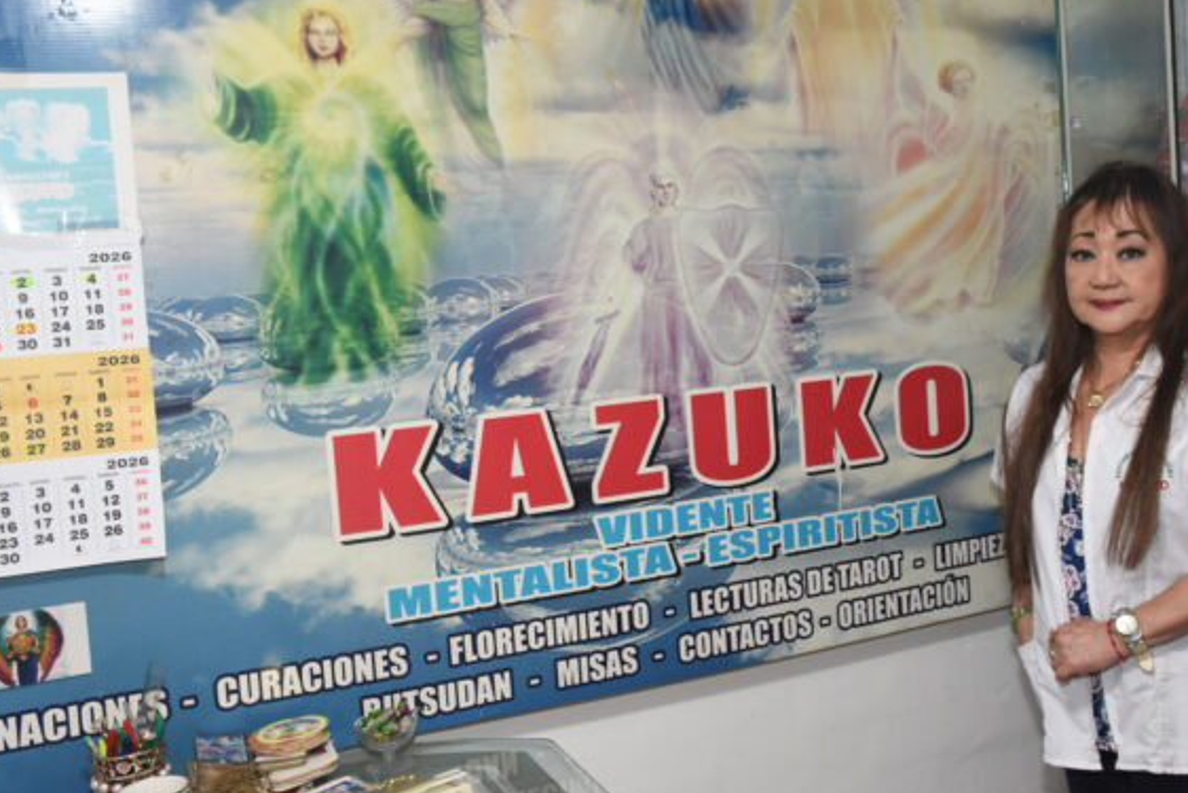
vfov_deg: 33.4
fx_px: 1320
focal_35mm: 40
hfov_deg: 48.3
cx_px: 692
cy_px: 336
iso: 1400
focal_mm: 22
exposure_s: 1/60
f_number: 7.1
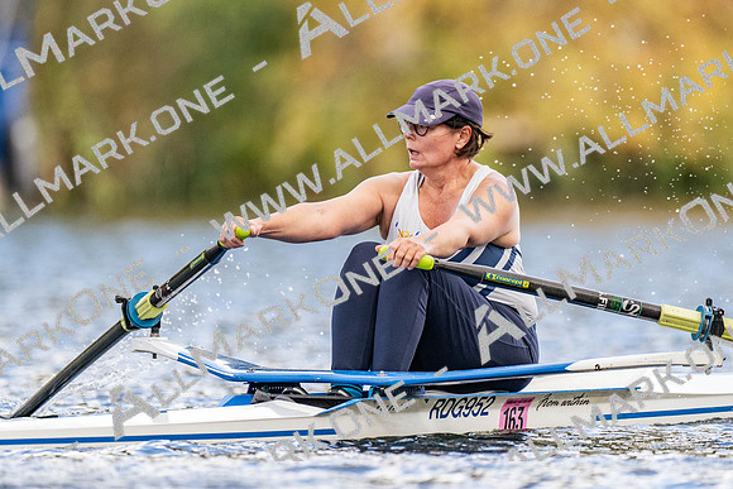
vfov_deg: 1.5
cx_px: 366
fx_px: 18338
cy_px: 244
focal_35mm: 900
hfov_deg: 2.3
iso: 800
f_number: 4
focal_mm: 600
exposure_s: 1/2500
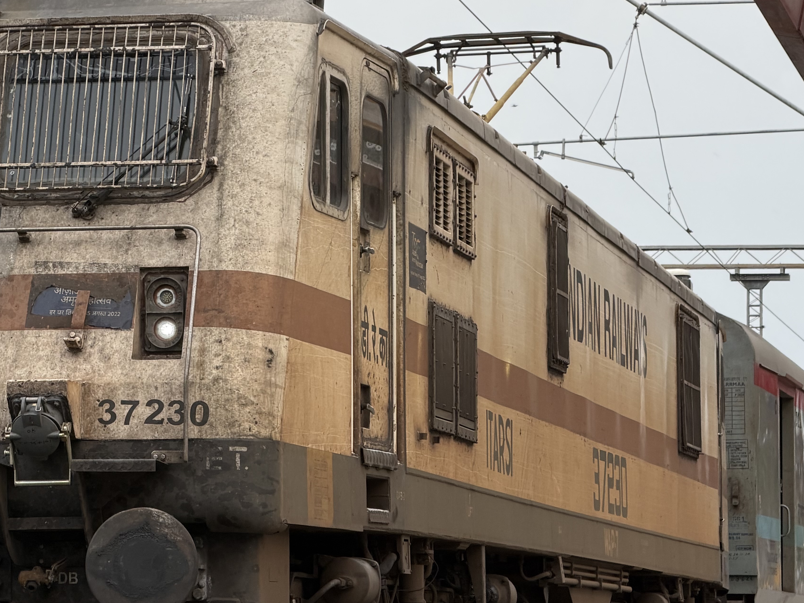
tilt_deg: +5.5
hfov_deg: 11.7
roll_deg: -0.5
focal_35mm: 169
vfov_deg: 8.8
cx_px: 167
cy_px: 227
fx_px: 3925
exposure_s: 1/121
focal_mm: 16.89
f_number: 2.8
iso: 50
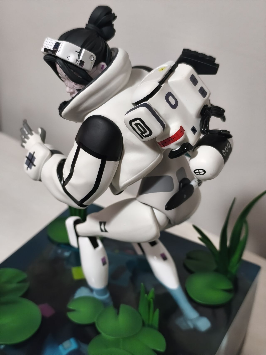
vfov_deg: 41.2
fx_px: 471
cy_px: 178
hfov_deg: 31.5
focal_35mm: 46
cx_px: 133
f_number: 1.65
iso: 2000
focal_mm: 6.14
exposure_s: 1/25
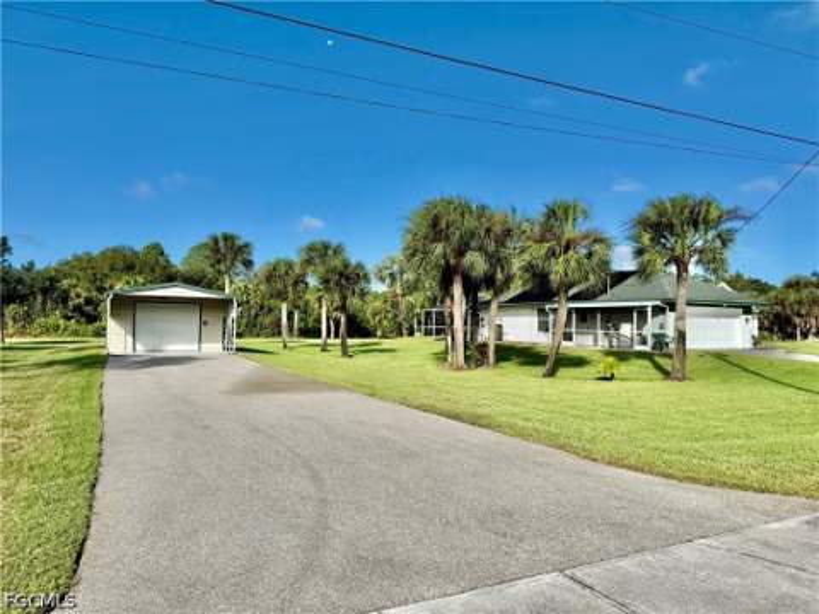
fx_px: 568
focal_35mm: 24
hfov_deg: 71.6
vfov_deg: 56.8
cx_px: 410
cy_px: 307
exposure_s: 1/4975
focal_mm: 6.76
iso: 80
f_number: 1.78
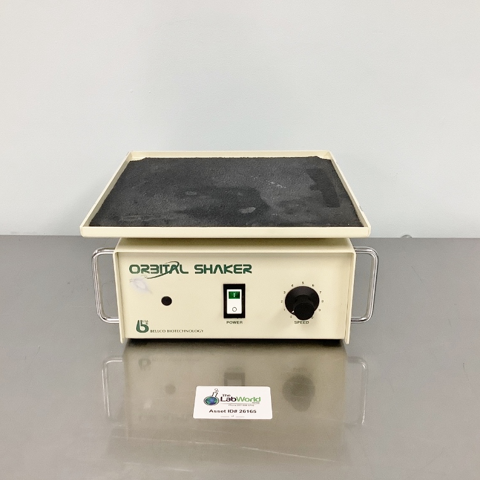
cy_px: 240
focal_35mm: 37
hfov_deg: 44.9
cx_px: 229
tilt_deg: -25.3
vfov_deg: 44.9
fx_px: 580
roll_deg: -0.2
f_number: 2.4
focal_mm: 3.3
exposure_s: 1/60
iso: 250
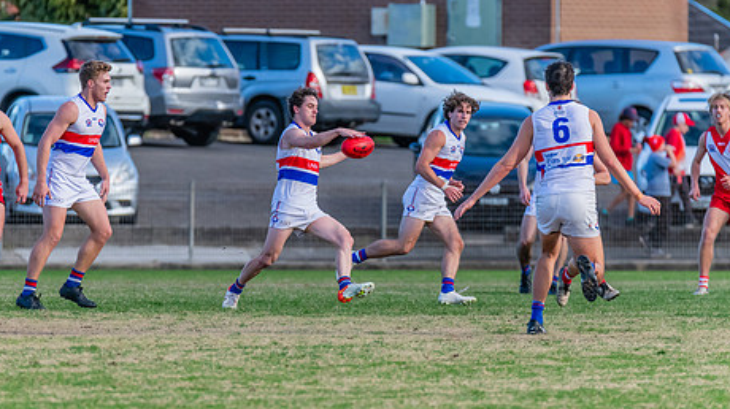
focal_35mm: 655
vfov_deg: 1.9
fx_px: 12670
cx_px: 329
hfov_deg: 3.3
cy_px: 209
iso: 1400
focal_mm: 450
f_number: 6
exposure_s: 1/1600
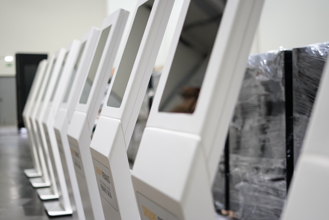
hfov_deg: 39.6
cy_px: 110
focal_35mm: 50
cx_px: 164
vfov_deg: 27.0
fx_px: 457
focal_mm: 50
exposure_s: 1/125
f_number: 1.8
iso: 2500
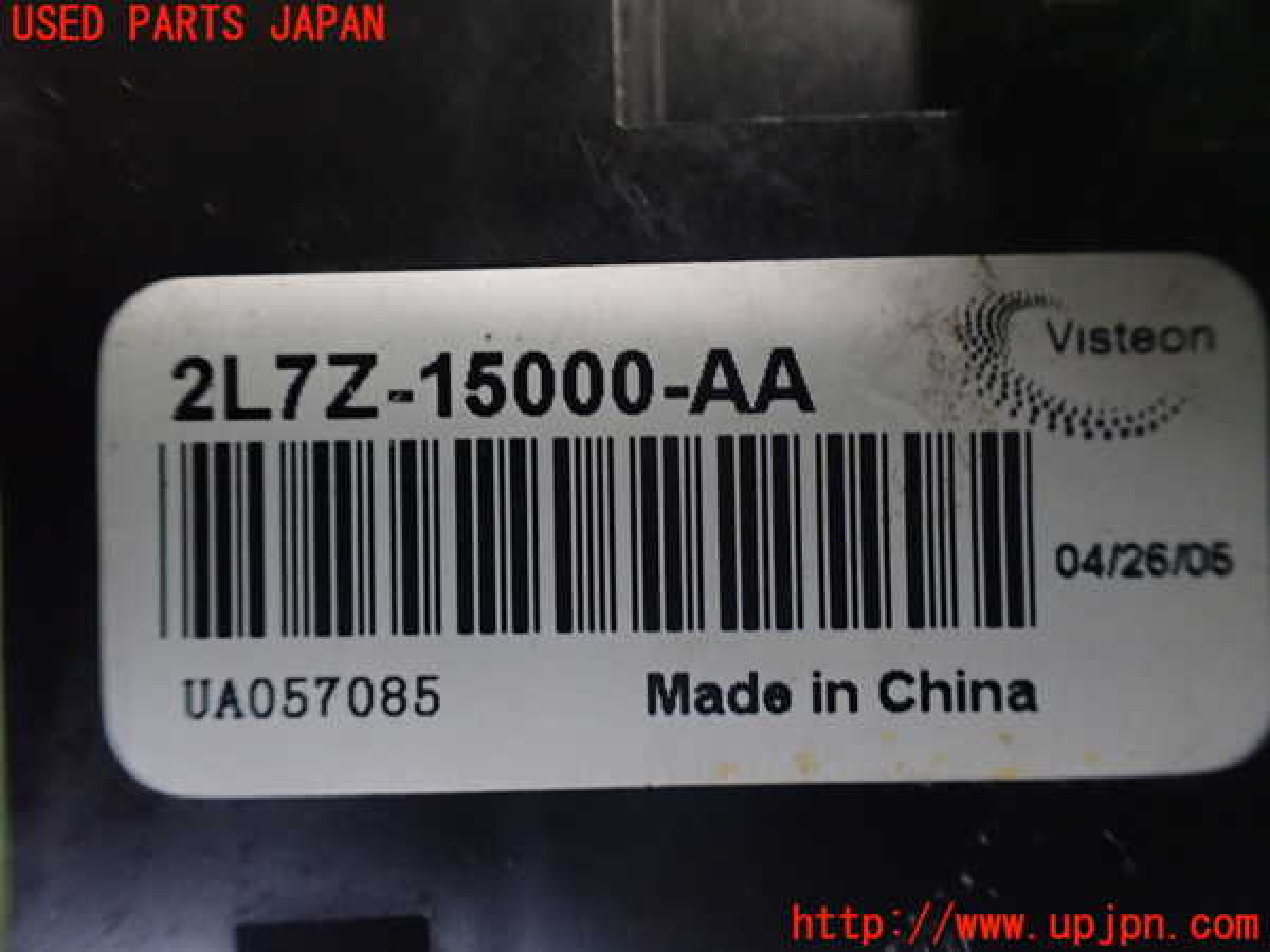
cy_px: 476
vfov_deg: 46.8
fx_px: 1101
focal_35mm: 30
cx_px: 635
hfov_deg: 60.0
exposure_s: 1/40
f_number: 2.3
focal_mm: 5.4
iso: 800
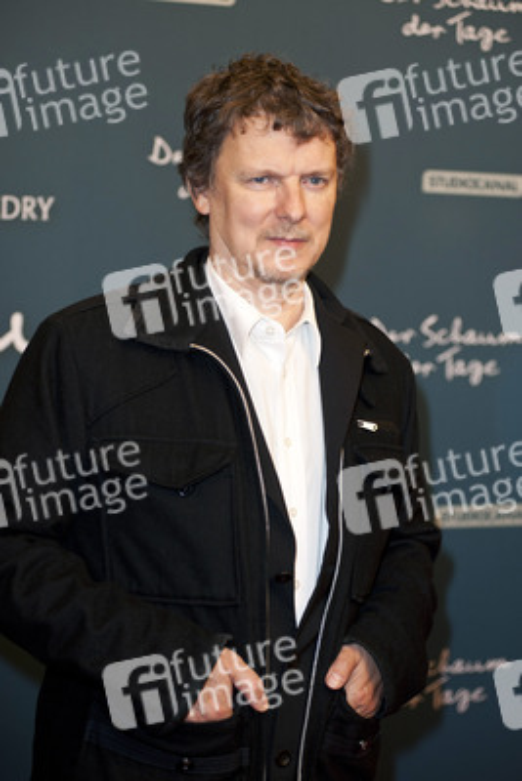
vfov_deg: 25.4
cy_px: 390
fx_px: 1738
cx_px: 261
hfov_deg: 17.1
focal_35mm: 80
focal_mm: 80
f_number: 4
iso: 800
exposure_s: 1/100
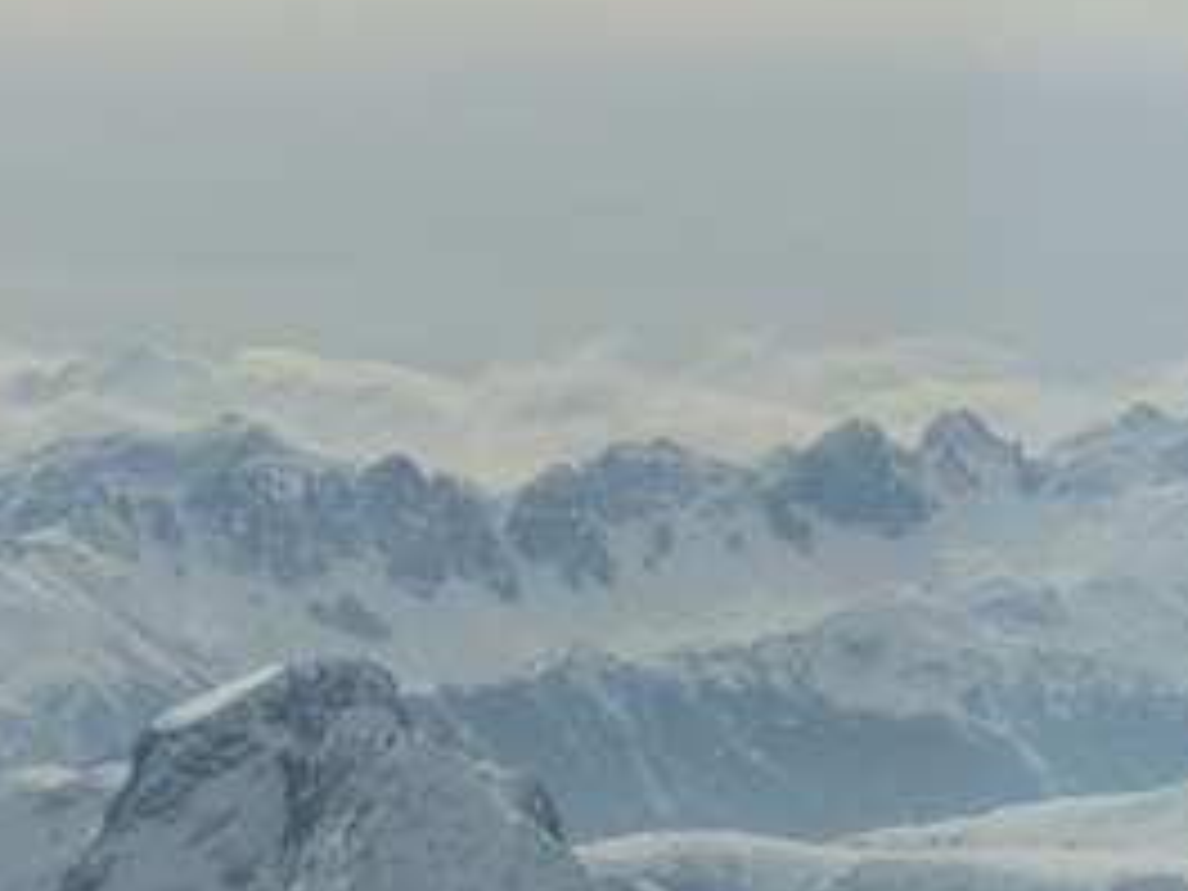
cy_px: 936
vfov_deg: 4.3
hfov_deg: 5.8
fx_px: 11806
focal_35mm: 344
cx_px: 464
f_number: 4
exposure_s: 1/1000
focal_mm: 25.6
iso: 100
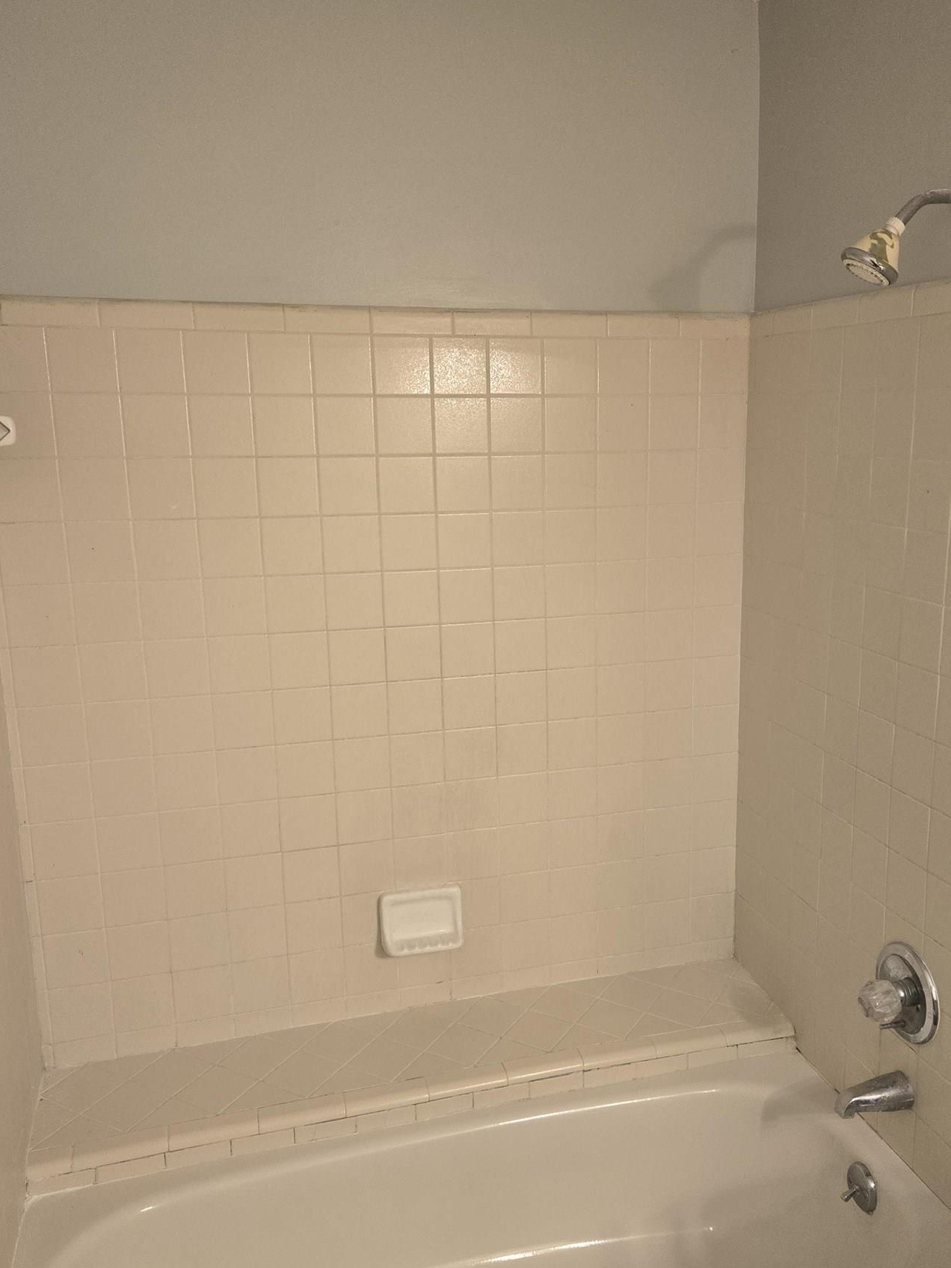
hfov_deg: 45.3
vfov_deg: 58.3
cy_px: 680
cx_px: 560
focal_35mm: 31
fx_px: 1135
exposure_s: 1/120
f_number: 1.8
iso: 250
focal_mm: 5.4
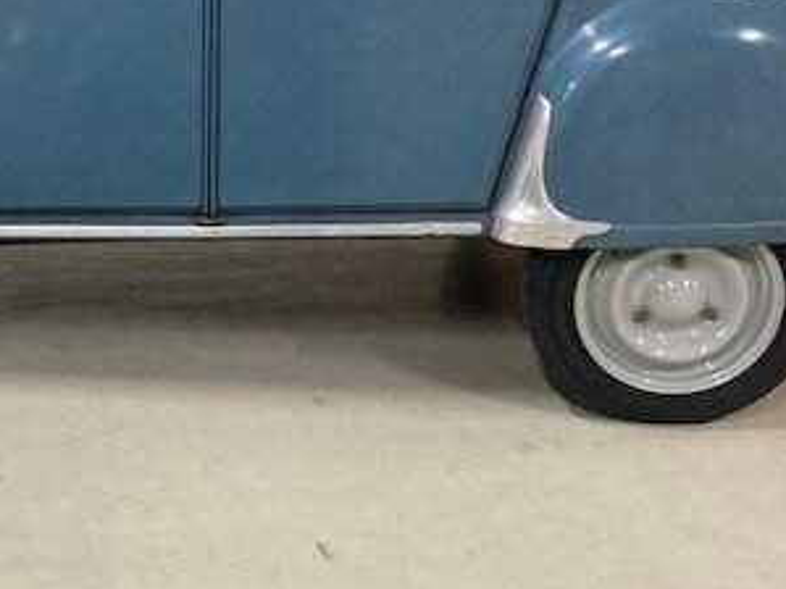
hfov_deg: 31.4
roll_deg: -0.1
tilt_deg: -19.8
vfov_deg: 24.0
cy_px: 113
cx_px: 166
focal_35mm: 60
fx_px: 1362
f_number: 1.8
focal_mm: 3.99
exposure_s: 1/50
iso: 200
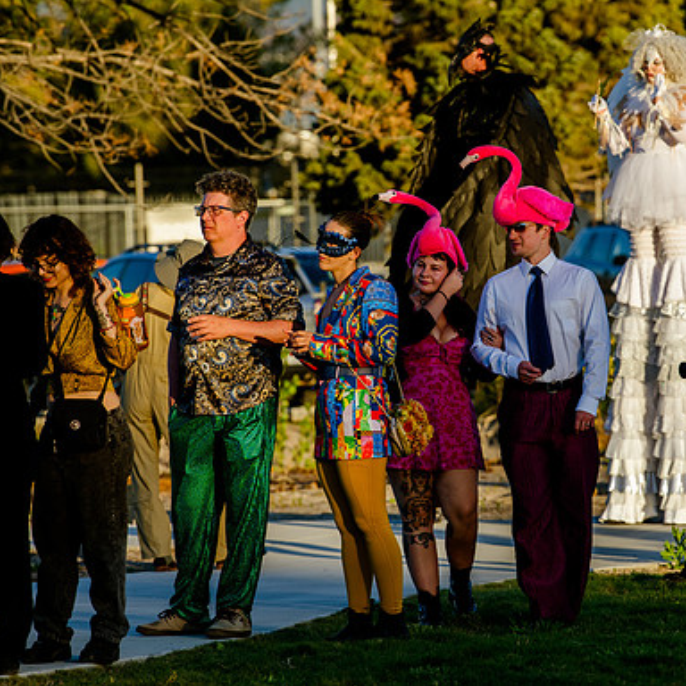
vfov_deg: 5.8
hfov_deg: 5.8
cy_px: 336
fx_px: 6749
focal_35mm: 301
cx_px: 516
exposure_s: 1/500
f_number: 5
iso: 200
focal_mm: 200
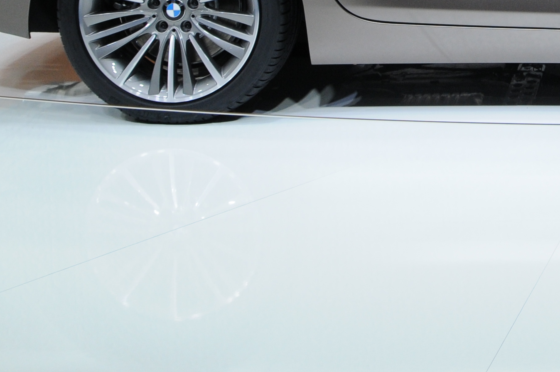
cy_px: -189
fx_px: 1631
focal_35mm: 105
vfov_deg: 12.4
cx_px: 666
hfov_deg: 18.5
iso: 400
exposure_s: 1/250
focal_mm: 22
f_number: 8
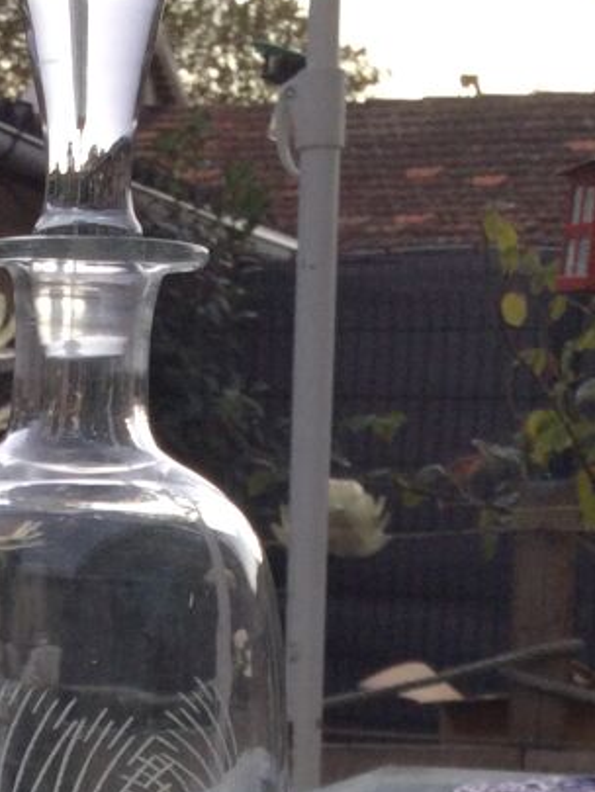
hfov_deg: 14.2
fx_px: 2336
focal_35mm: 102
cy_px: 994
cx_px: -39
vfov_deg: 18.1
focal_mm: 3.3
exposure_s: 1/50
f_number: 2.4
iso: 25
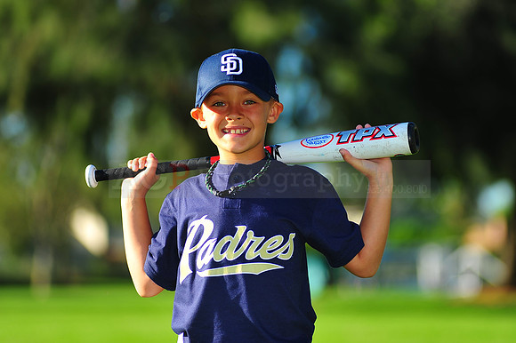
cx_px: 258
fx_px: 2578
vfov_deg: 7.6
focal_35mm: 180
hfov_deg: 11.4
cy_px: 172
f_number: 3.5
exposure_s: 1/1250
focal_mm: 180
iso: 200
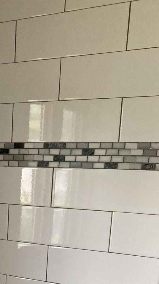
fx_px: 480
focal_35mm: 64
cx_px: 7
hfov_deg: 18.4
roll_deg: -3.3
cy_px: 291
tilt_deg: -12.2
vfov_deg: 30.3
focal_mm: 3.99
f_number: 1.8
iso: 200
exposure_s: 1/60
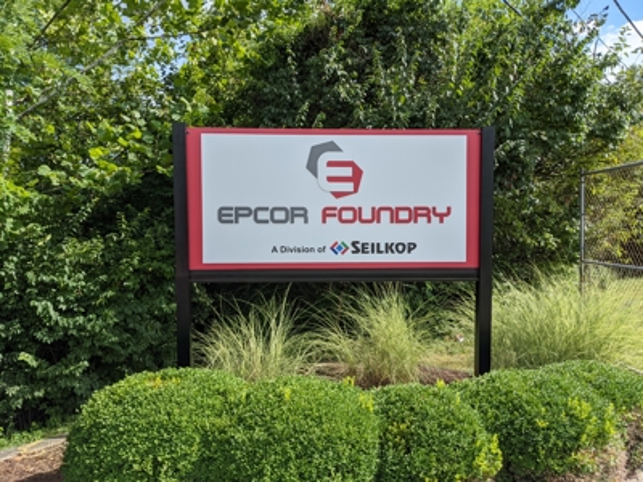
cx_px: 322
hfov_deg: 65.3
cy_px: 241
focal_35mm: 27
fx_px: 502
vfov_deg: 51.4
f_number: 1.73
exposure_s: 1/2347
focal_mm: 4.38
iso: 55
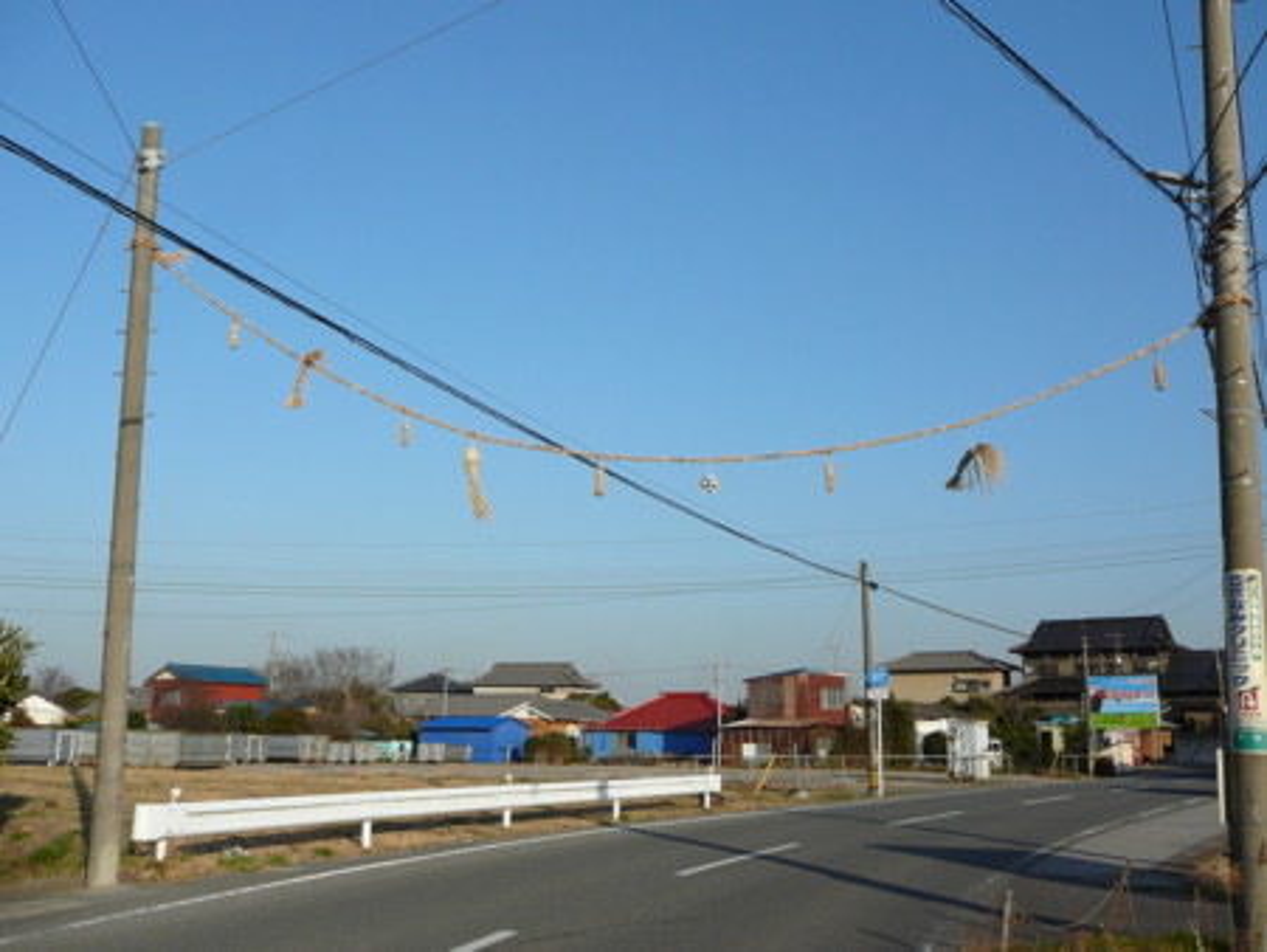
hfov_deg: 52.6
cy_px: 476
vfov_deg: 40.7
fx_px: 1282
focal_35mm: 35
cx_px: 634
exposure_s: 1/500
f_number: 5
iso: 80
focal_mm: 5.2
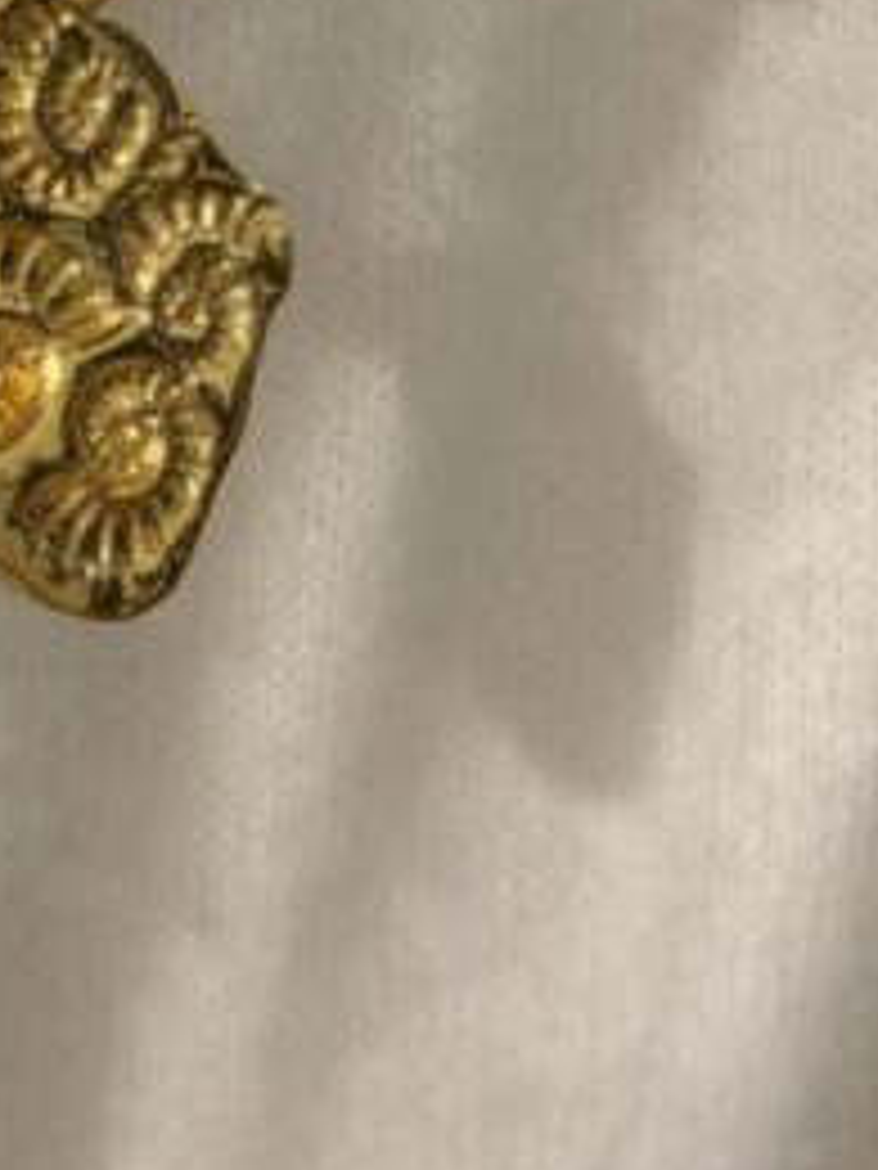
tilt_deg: -5.9
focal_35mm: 80
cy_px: 148
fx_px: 2705
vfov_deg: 23.8
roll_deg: +9.2
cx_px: -329
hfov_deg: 17.1
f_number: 1.6
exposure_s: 1/50
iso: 100
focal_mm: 5.96
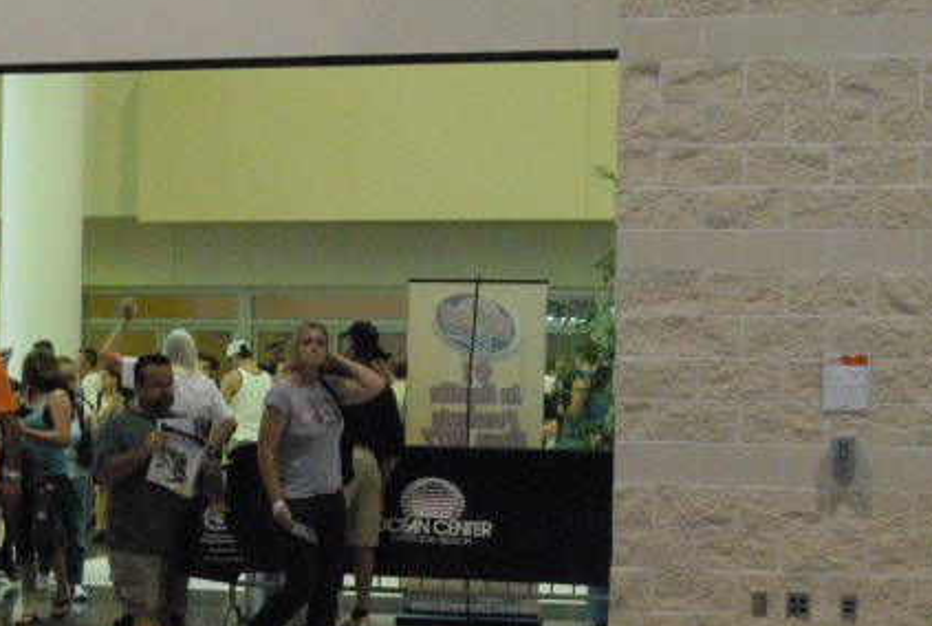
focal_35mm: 88
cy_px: 486
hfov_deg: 22.8
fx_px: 2282
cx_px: 220
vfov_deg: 15.5
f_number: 7.1
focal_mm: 31
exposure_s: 1/180
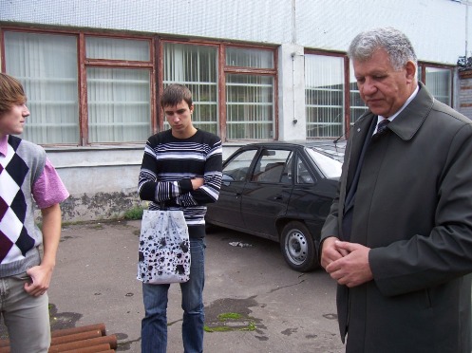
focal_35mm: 34
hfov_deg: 54.0
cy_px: 176
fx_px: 463
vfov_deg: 41.7
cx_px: 236
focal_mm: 5.6
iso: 80
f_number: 2.7
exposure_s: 1/350
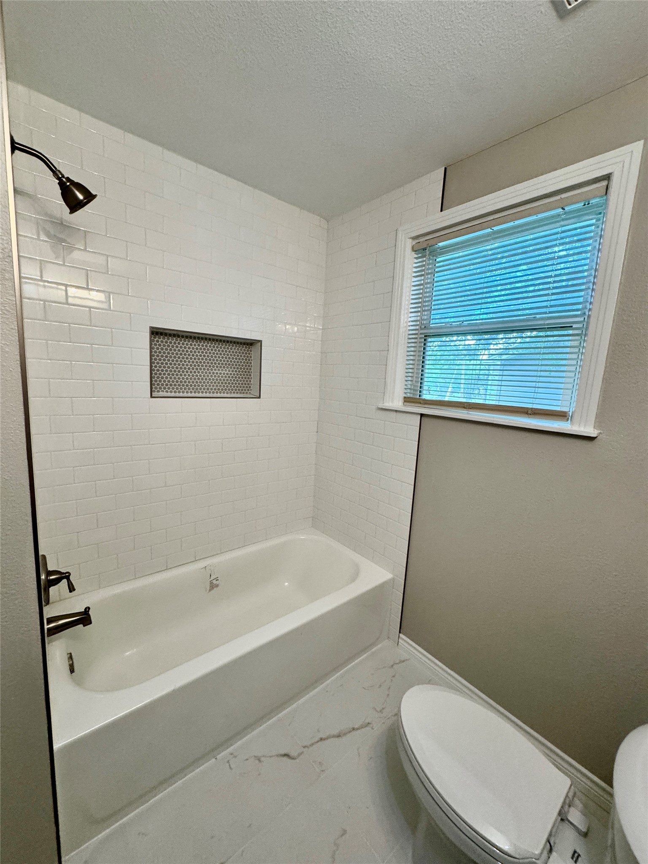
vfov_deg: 102.1
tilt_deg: -9.8
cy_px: 432
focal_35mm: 14
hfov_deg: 85.7
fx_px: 349
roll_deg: -3.6
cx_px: 324
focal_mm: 2.22
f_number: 2.2
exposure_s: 1/120
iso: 250
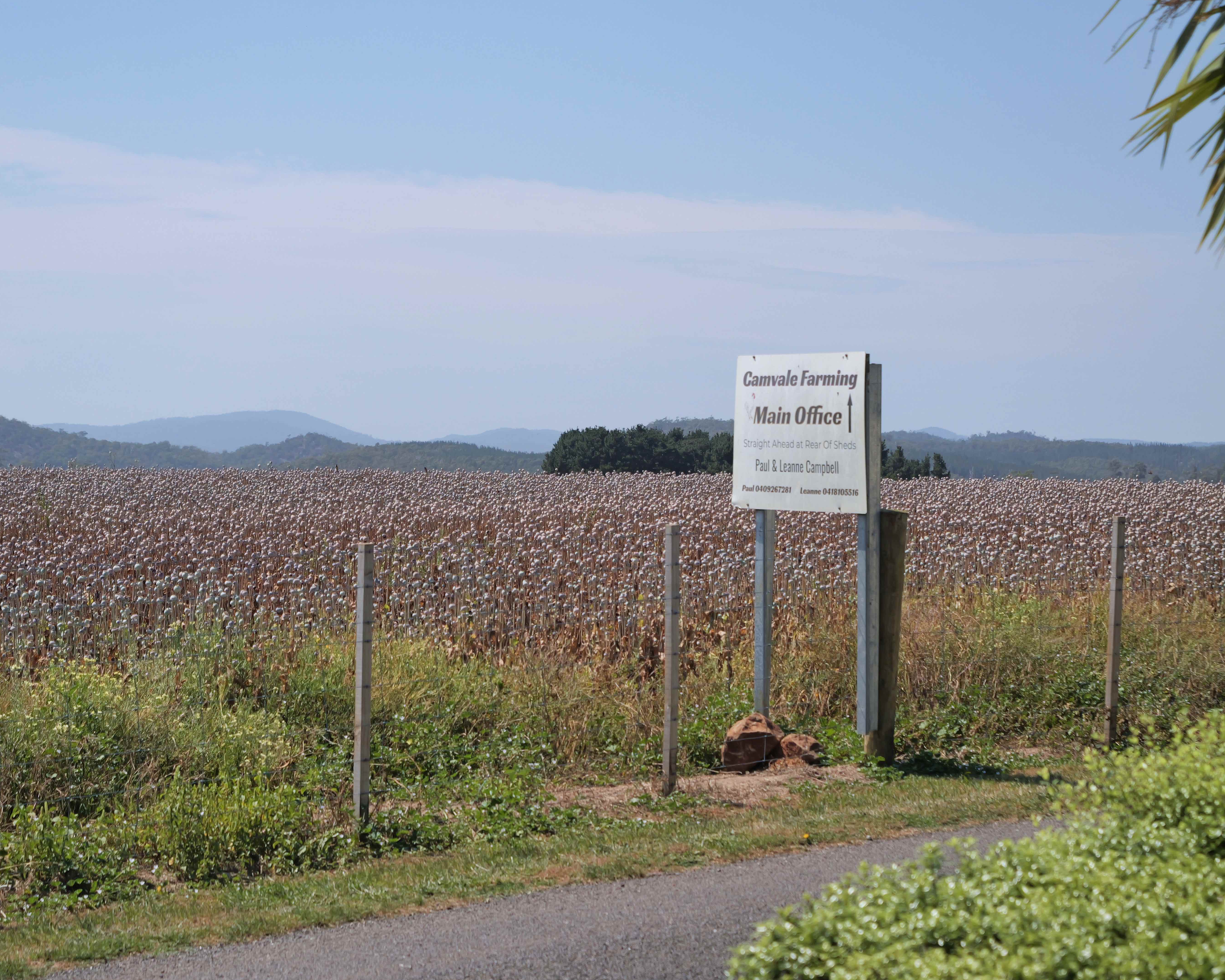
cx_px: 572
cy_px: 491
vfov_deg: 19.2
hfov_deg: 23.8
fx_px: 2900
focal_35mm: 80
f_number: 3.9
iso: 100
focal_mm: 38
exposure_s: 1/2000
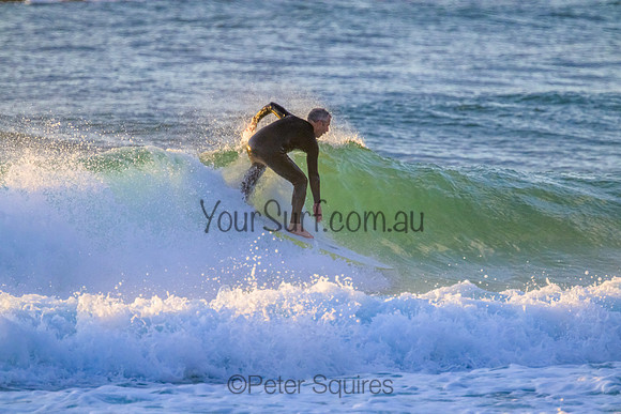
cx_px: 310
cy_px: 207
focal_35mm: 800
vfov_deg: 1.7
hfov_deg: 2.6
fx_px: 13803
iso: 4000
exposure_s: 1/1250
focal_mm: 800
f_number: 11
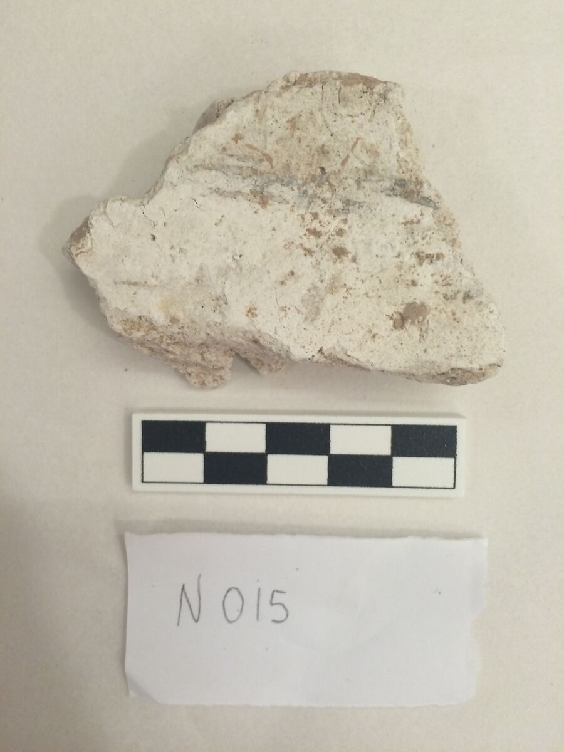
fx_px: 630
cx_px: 282
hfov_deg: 48.2
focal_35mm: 29
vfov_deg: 61.7
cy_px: 376
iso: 64
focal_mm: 4.15
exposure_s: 1/30
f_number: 2.2
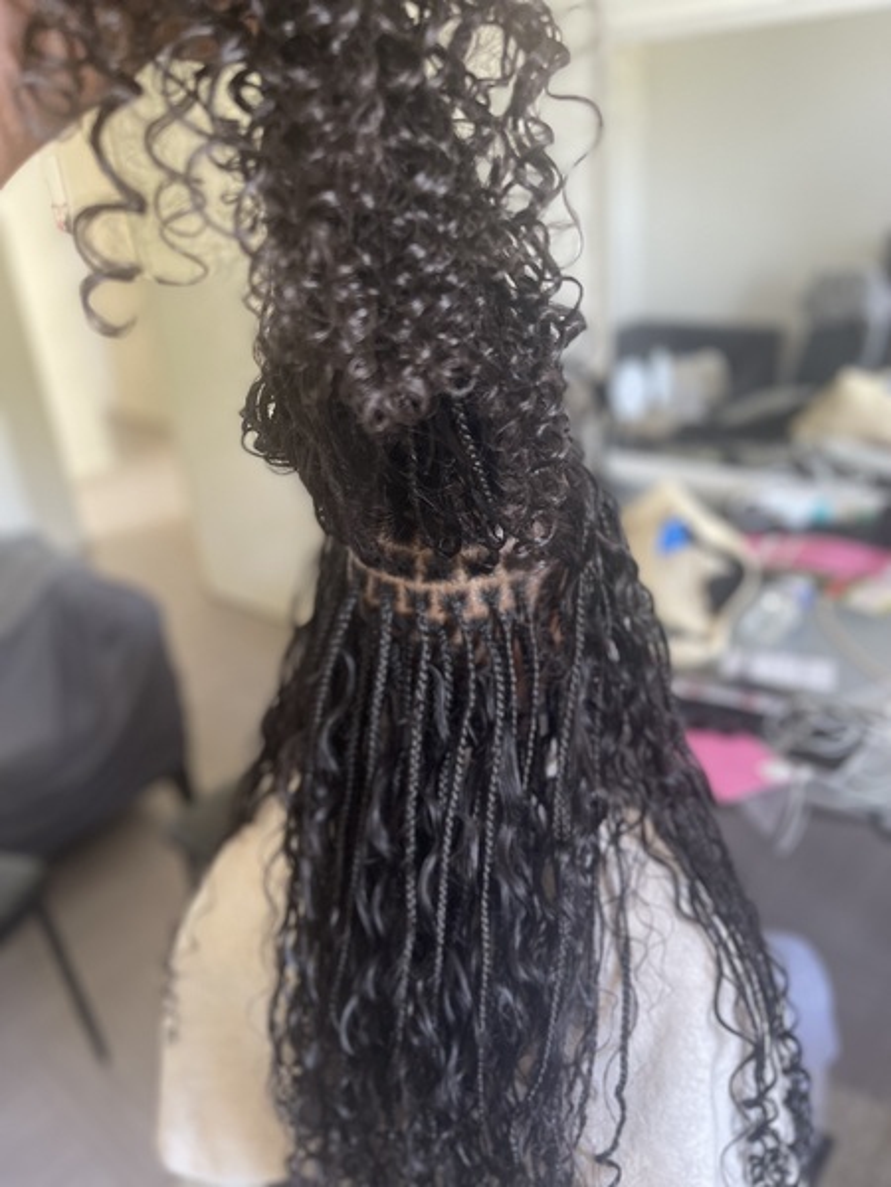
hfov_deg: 53.1
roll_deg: +5.3
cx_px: 446
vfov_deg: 67.3
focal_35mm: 26
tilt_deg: -24.2
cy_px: 594
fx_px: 892
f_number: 1.6
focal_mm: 5.1
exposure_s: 1/60
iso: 320
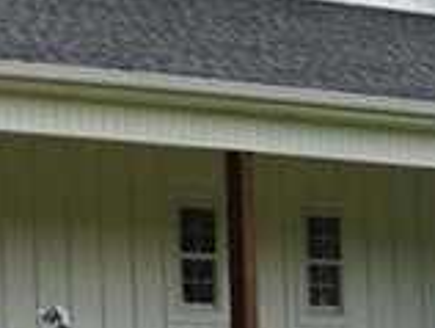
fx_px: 3763
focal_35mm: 299
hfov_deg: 6.5
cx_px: -229
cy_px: 143
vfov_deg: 5.0
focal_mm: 32
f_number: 10
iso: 100
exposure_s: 1/100
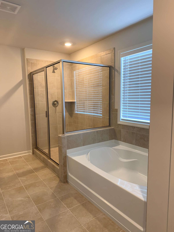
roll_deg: +0.6
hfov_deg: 56.8
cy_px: 116
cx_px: 87
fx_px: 161
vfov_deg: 71.6
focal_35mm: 24
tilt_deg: -6.3
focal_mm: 6.76
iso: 200
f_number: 1.78
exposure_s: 1/120
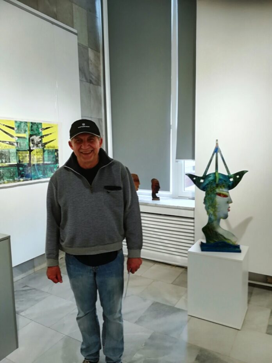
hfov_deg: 53.1
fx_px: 272
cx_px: 136
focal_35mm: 26
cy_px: 182
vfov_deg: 67.3
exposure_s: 1/33.3
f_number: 2.2
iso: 100
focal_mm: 3.83
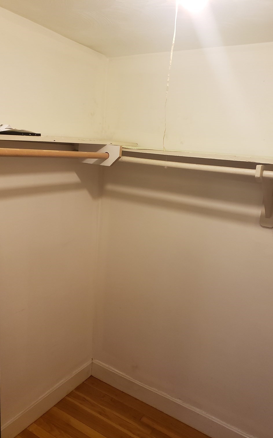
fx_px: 333
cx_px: 144
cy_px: 218
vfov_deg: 66.5
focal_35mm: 28
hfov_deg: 44.5
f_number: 2.4
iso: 250
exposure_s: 1/40
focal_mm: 4.3
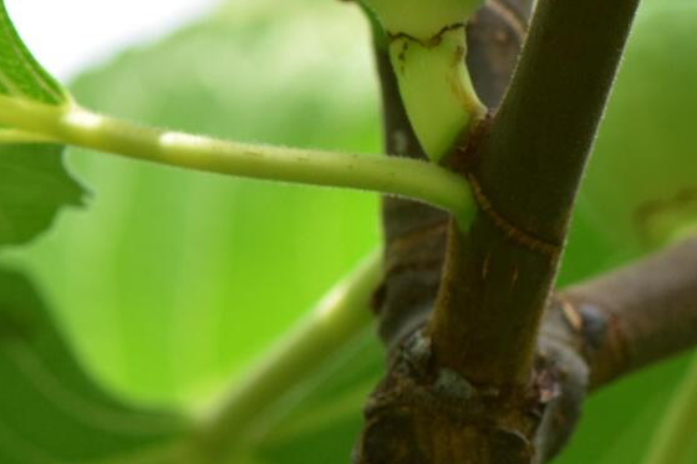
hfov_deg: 4.1
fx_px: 9805
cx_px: 643
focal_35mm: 507
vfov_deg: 2.7
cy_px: -275
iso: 200
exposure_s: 1/160
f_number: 9
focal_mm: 105
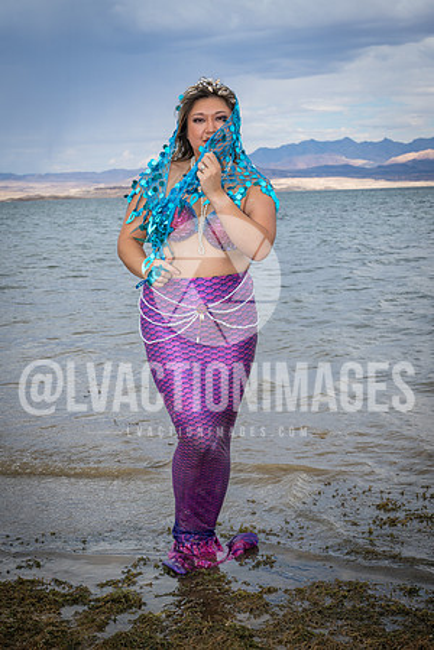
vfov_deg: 33.4
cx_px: 217
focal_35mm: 60
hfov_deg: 22.6
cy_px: 325
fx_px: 1085
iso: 64
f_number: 10
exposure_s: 1/250
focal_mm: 60
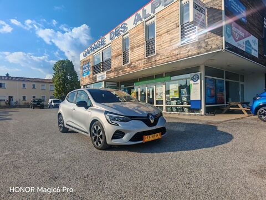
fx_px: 154
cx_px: 133
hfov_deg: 81.7
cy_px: 100
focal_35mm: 20
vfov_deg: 66.0
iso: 50
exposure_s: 1/1300
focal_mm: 1.82
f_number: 2
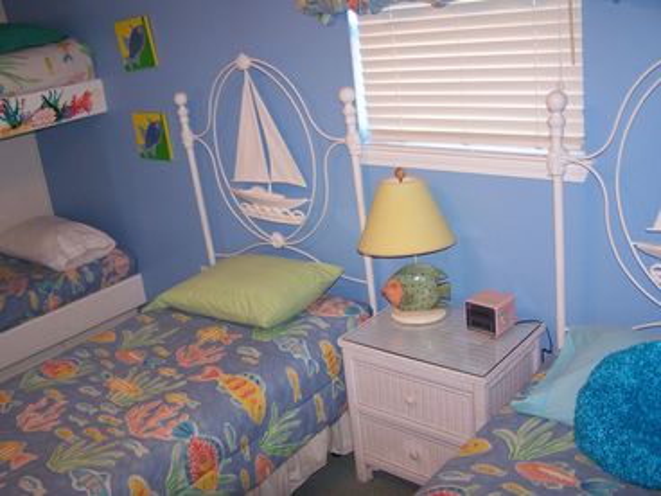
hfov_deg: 49.0
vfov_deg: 37.7
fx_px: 726
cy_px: 248
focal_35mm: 38
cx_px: 330
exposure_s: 1/60
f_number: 2.8
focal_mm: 6.3
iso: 140
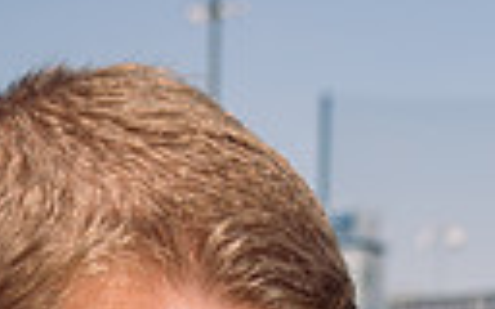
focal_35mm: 136
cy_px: 857
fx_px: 1835
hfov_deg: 15.1
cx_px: -4
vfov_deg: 8.4
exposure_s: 1/250
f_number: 6.3
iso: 50
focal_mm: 38
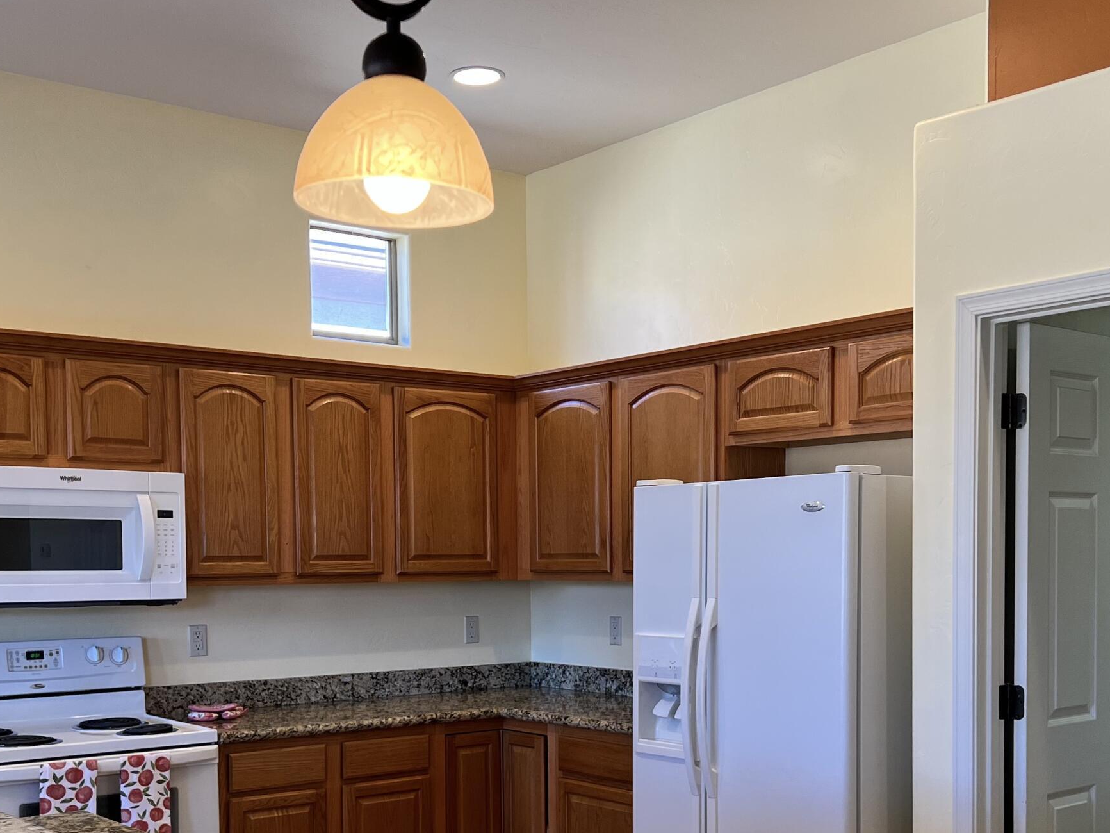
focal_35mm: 45
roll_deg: +0.8
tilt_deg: -3.6
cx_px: 543
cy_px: 632
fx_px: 1443
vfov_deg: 31.6
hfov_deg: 42.1
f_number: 1.5
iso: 100
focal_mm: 5.7
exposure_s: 1/120
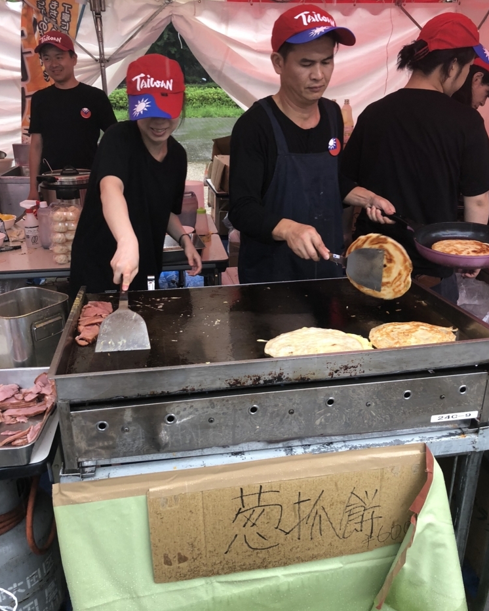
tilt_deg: -22.1
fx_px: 543
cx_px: 251
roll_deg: -0.1
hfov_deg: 48.5
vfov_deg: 58.8
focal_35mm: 30
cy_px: 294
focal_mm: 4
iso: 40
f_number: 1.8
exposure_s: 1/33
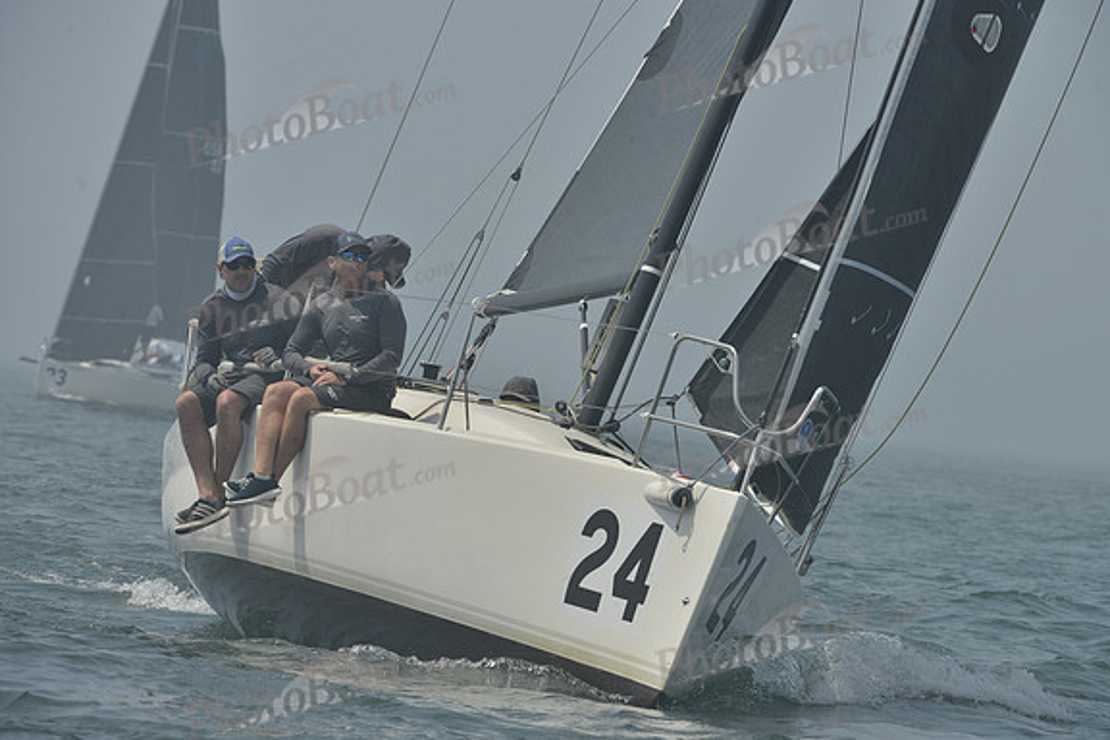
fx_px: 8694
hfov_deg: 7.3
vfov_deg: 4.9
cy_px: 369
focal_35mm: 282
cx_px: 557
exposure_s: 1/1000
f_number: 10
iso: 280
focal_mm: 280
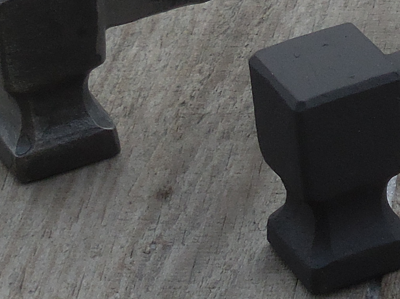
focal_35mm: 317
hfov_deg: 6.1
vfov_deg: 4.7
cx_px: 794
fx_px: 3662
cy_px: 43
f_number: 4.7
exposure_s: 1/200
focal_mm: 12.6
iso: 125
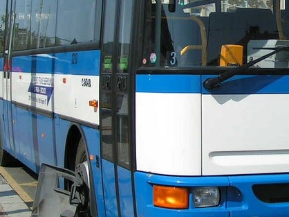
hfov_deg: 20.0
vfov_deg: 15.2
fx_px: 809
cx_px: 245
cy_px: 70
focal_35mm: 97
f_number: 4
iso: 50
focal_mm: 6.9
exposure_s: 1/1000
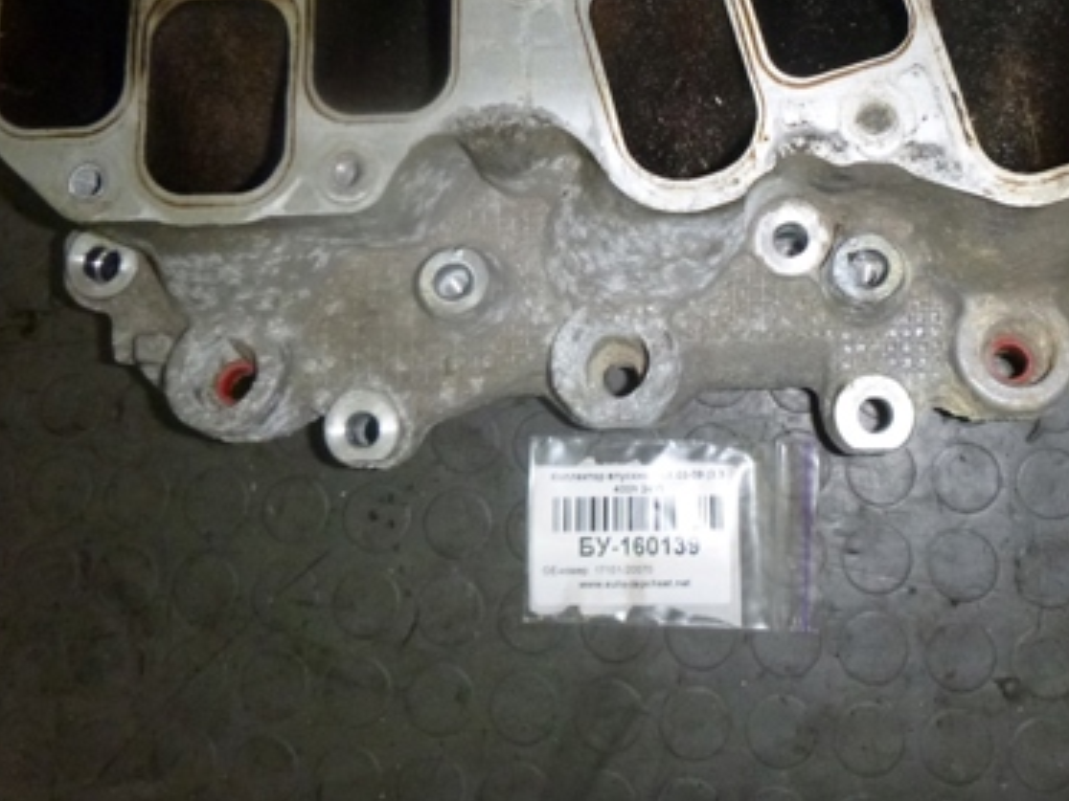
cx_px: 693
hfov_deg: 43.4
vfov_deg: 32.4
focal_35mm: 43
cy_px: 123
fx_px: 1328
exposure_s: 1/60
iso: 400
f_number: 3.9
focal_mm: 4.5
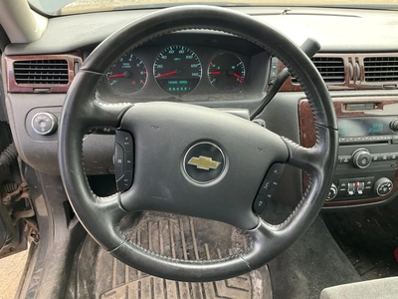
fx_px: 333
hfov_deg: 61.7
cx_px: 199
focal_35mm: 29
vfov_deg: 48.2
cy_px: 150
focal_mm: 3
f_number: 1.8
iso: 64
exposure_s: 1/115
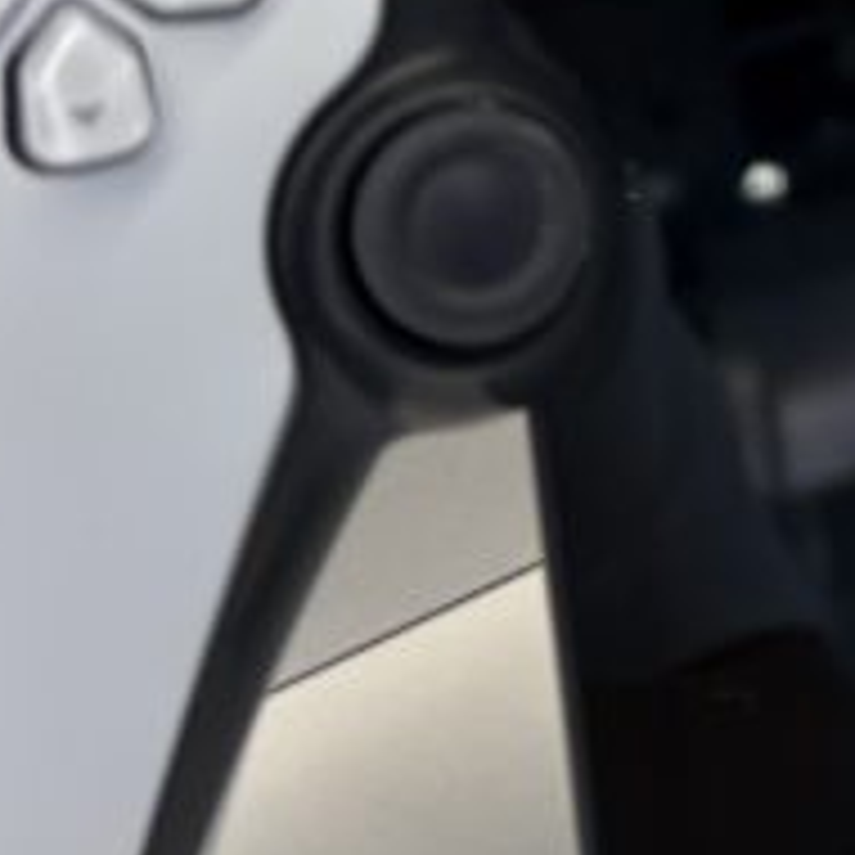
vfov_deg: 13.2
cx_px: 1372
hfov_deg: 13.1
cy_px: -495
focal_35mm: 124
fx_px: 3465
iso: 80
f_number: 1.6
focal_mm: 5.96
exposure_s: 1/100
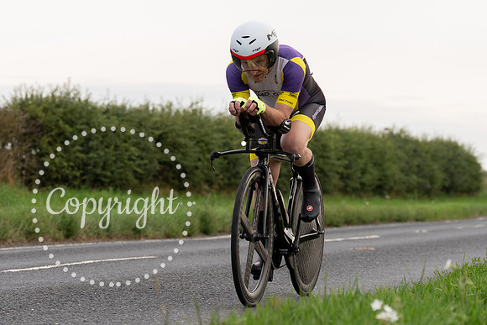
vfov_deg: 10.6
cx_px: 230
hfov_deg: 15.8
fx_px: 1759
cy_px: 124
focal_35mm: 130
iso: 320
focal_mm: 93
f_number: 4.5
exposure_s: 1/800
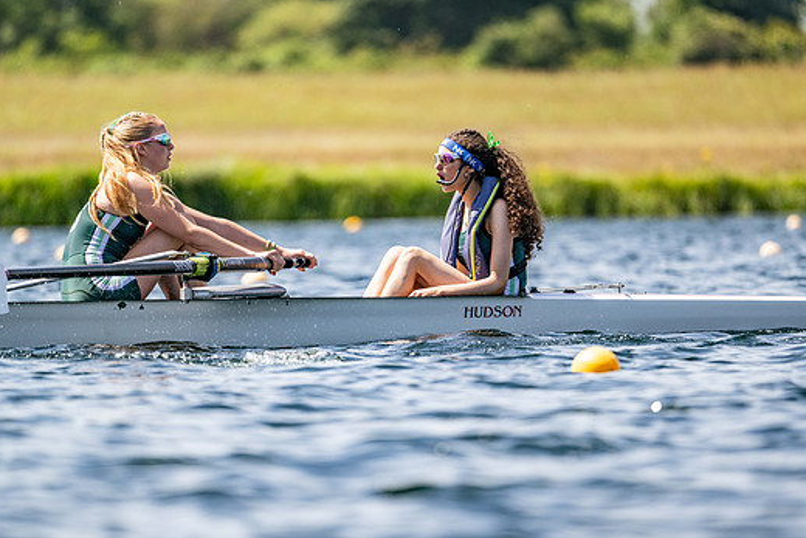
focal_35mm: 446
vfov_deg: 3.1
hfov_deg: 4.6
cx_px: 439
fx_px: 9988
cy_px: 240
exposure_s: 1/2500
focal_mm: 400
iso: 250
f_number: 4.5
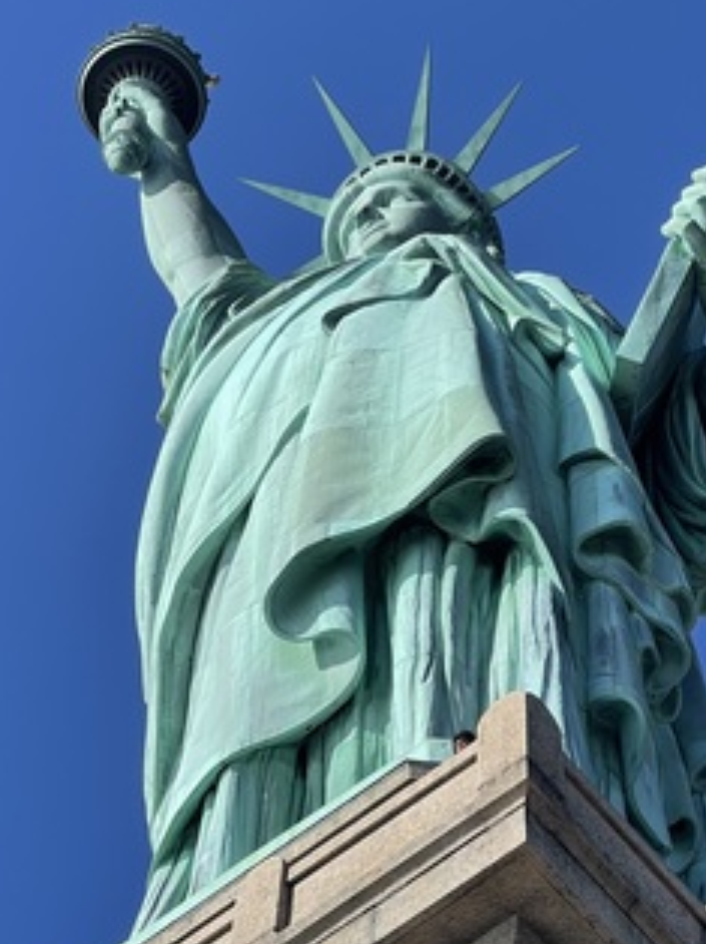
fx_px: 2886
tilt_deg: +64.1
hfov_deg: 13.9
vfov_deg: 18.6
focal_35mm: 106
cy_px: 472
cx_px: 427
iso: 20
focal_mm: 7.5
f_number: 2.2
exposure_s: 1/1054
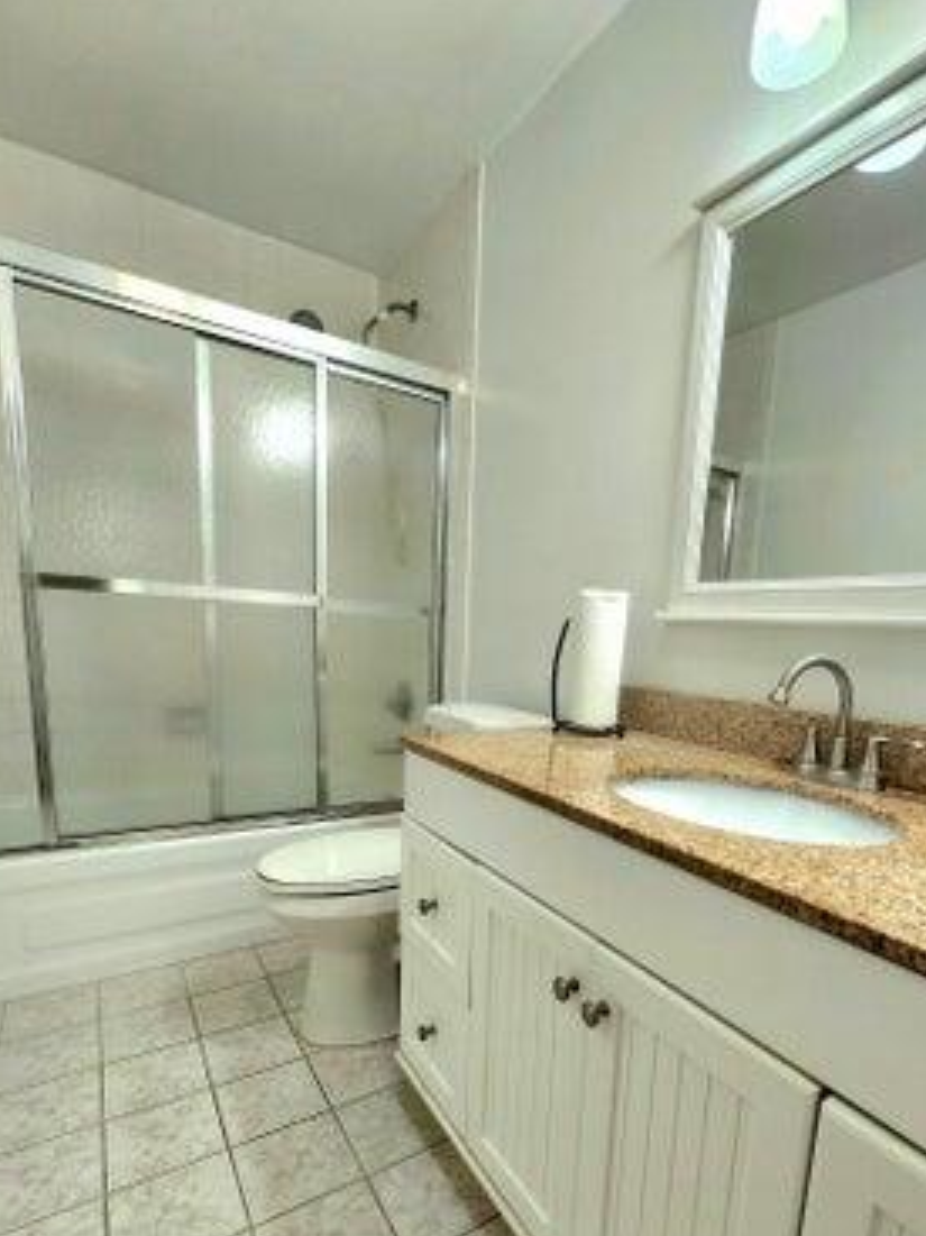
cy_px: 734
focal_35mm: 17
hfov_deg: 74.4
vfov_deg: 90.0
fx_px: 607
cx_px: 522
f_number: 2.2
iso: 125
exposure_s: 1/60.2
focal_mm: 1.74
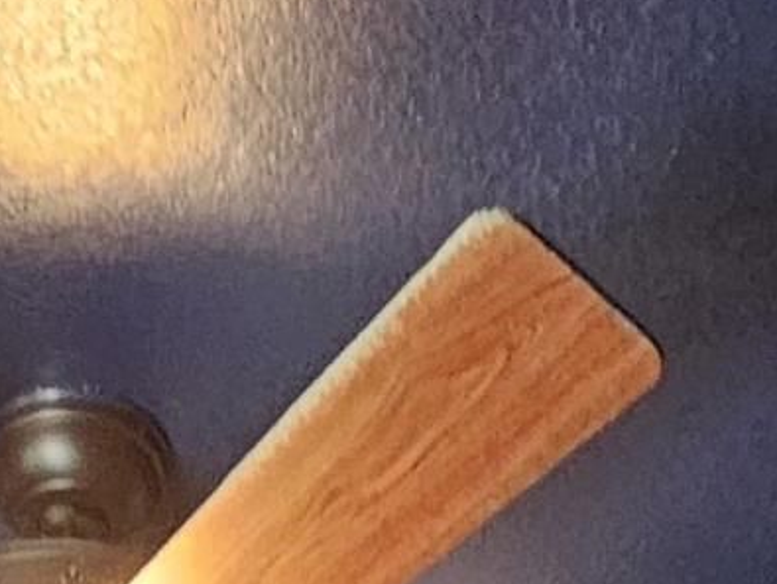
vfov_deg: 8.5
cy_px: 2251
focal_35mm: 101
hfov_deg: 19.3
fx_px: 2269
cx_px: 181
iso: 400
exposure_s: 1/30
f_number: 2.2
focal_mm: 2.2
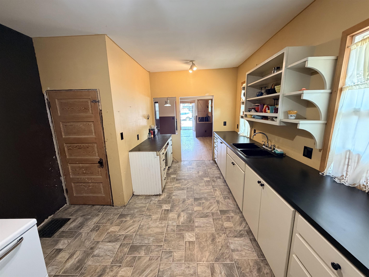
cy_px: 138
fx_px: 149
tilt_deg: -10.6
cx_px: 184
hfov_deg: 102.1
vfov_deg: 85.7
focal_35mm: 14
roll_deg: +2.2
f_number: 2.2
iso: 400
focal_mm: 2.22
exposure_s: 1/60
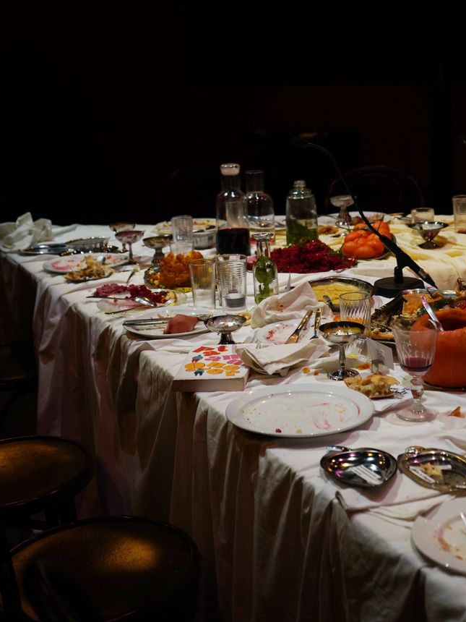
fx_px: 987
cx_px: 231
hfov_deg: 26.6
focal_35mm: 55
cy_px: 231
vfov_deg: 34.7
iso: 1600
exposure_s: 1/80
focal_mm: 41
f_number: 4.5
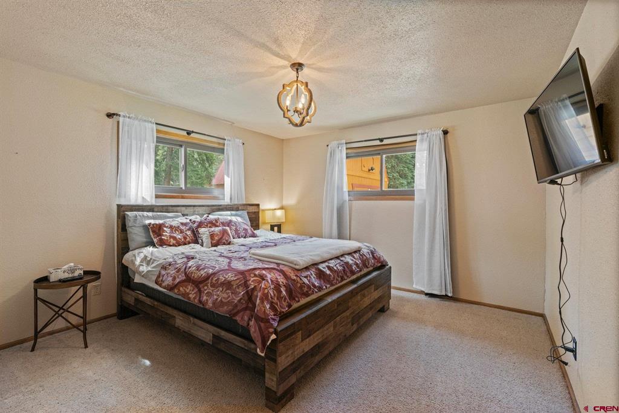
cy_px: 206
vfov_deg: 73.8
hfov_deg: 96.7
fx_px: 275
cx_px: 310
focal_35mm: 16
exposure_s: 1/2
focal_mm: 16
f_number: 8
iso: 400
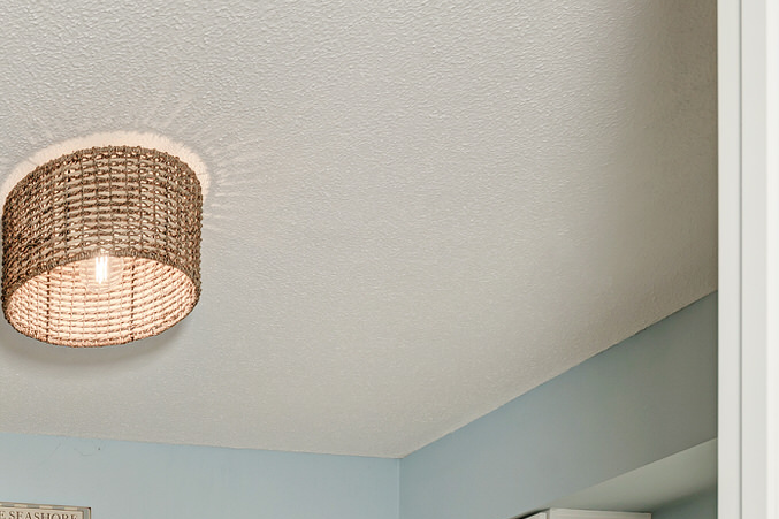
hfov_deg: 33.0
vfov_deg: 21.2
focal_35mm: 52
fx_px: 1125
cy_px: 815
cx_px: -97
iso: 100
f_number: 7.1
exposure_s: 1/15
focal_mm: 16
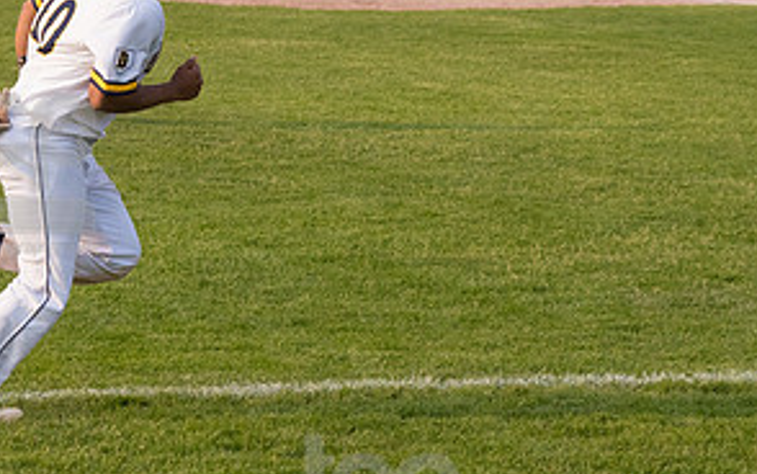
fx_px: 4355
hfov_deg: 9.9
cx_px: 18
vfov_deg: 6.2
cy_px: 165
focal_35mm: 211
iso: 800
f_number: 5.6
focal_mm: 70
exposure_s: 1/1600
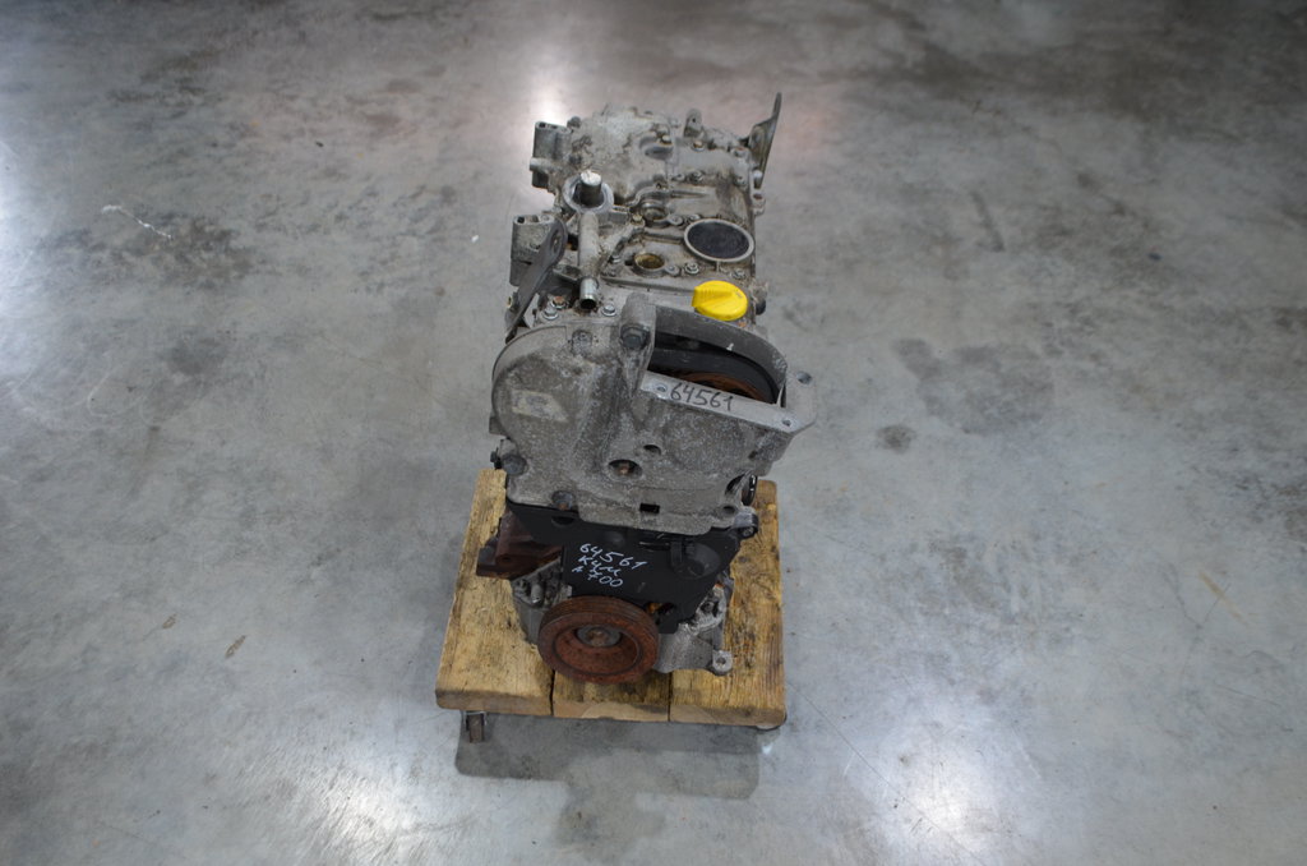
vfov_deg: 39.8
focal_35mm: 33
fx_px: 1195
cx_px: 654
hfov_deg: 57.3
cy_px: 433
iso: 560
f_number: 4
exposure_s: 1/60
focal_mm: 22
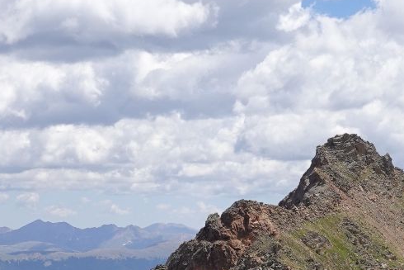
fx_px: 1594
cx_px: 323
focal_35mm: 142
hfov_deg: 14.4
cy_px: 341
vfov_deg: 9.5
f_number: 5.6
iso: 100
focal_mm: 12.76
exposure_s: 1/500
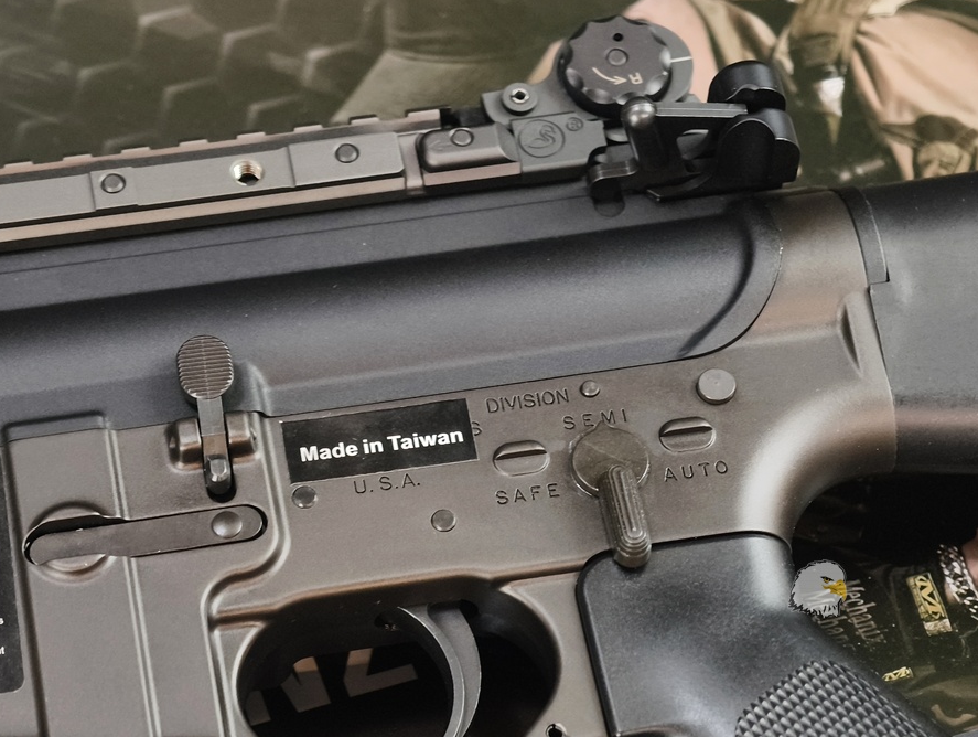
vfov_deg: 12.9
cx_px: 427
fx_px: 3254
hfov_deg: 17.1
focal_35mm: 115
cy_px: 441
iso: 1102
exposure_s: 1/15
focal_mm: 22.48
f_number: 2.67
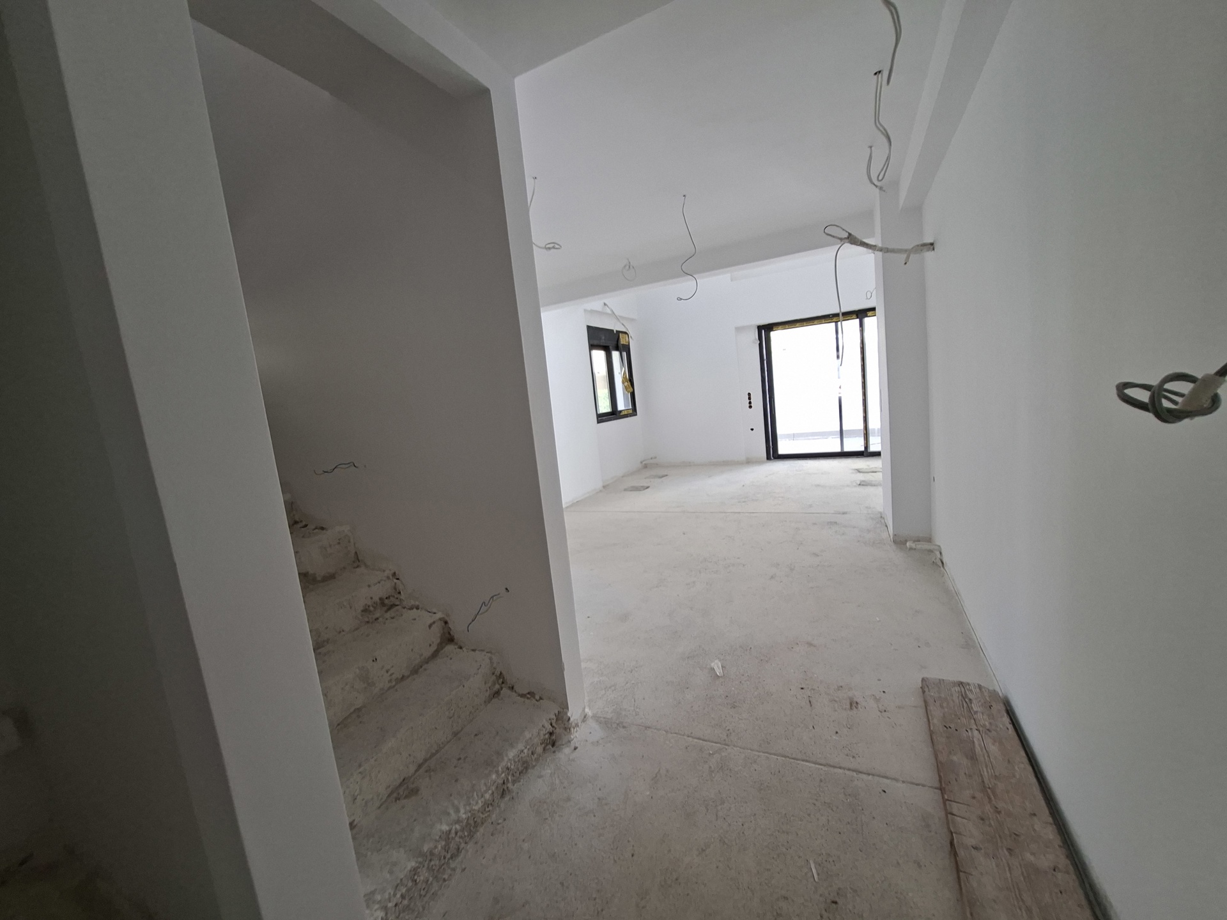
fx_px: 461
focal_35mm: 13
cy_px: 460
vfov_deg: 89.9
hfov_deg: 106.2
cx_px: 614
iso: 40
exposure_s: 1/50
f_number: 2.2
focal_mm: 1.74
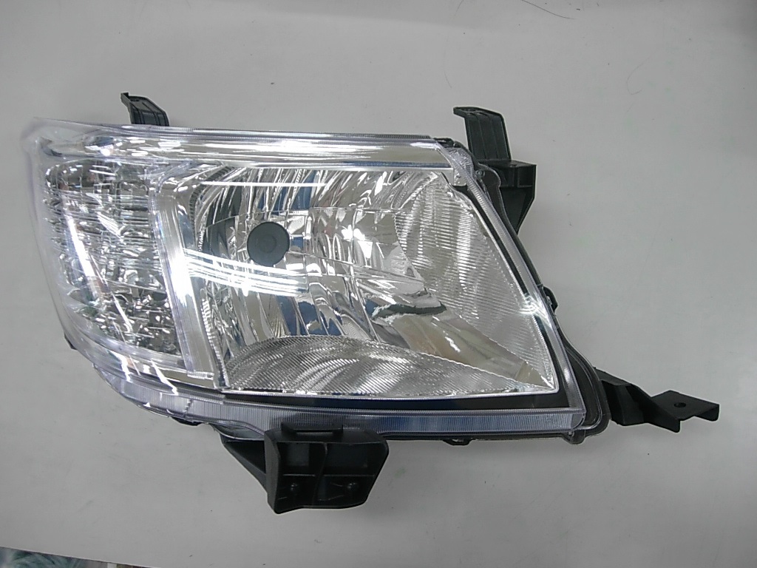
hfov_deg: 49.0
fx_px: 831
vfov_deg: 37.7
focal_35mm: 38
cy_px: 284
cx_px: 378
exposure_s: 1/42.7
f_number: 2.8
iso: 79
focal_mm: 7.8
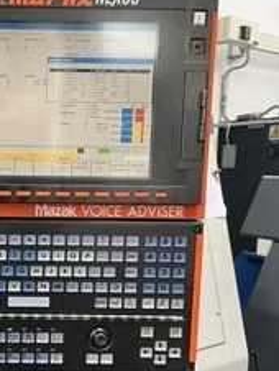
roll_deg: -1.3
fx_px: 493
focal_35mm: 46
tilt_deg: -8.5
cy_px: 230
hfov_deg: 30.4
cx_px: 34
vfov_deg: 40.9
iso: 80
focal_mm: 5.1
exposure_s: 1/50
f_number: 1.6
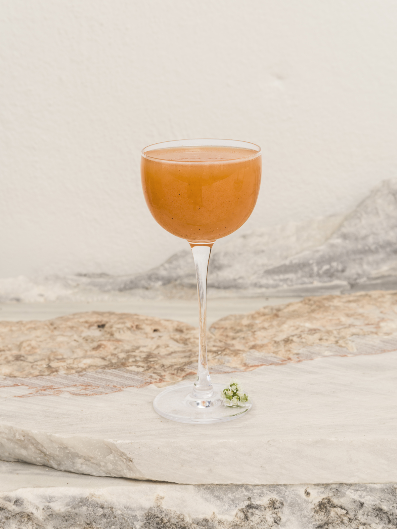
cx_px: 198
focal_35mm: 70
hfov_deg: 21.0
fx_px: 1071
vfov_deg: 27.8
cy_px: 264
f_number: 16
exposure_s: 1/20
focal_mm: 90
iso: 100
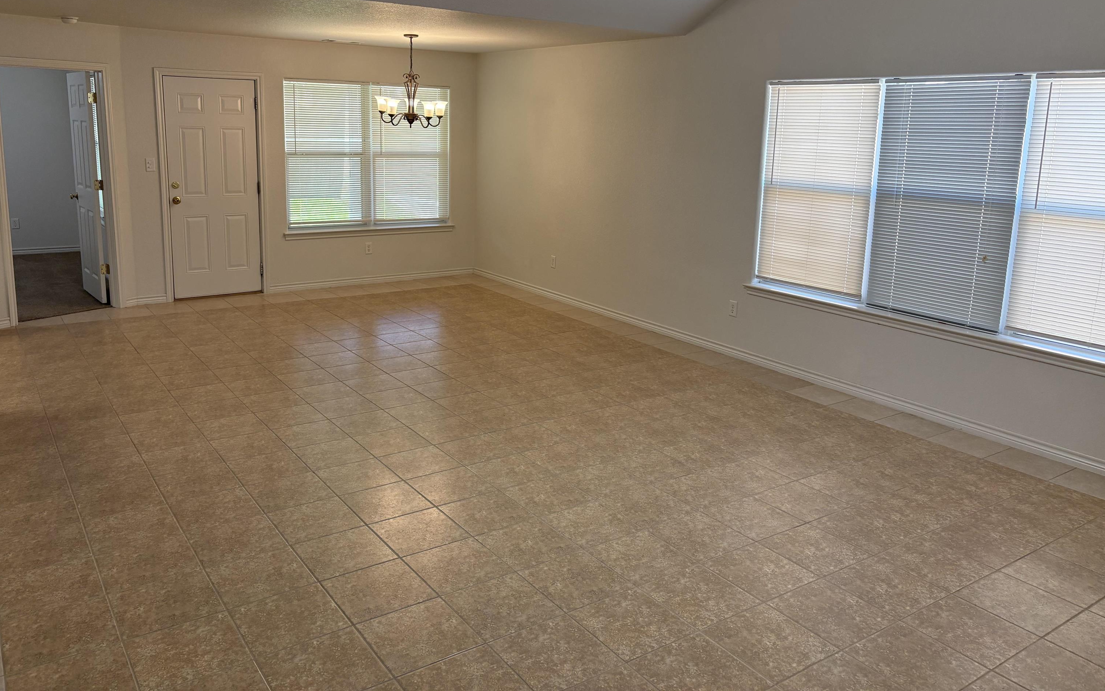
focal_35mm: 28
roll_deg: -0.8
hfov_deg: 66.5
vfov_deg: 44.3
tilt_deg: -10.1
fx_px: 843
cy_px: 270
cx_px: 547
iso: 80
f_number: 1.6
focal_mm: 5.96
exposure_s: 1/161
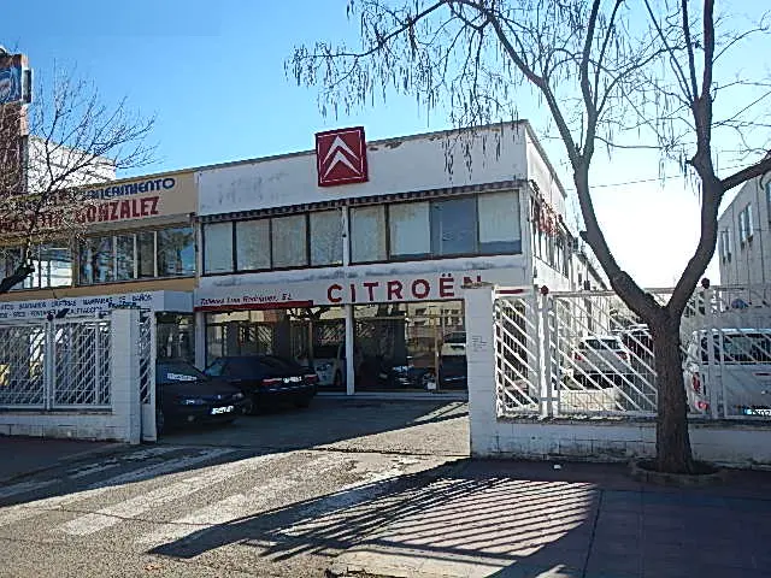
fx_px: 624
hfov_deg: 63.4
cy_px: 289
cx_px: 386
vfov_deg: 49.7
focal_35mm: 28
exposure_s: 1/640
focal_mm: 5
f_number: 3.9
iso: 125
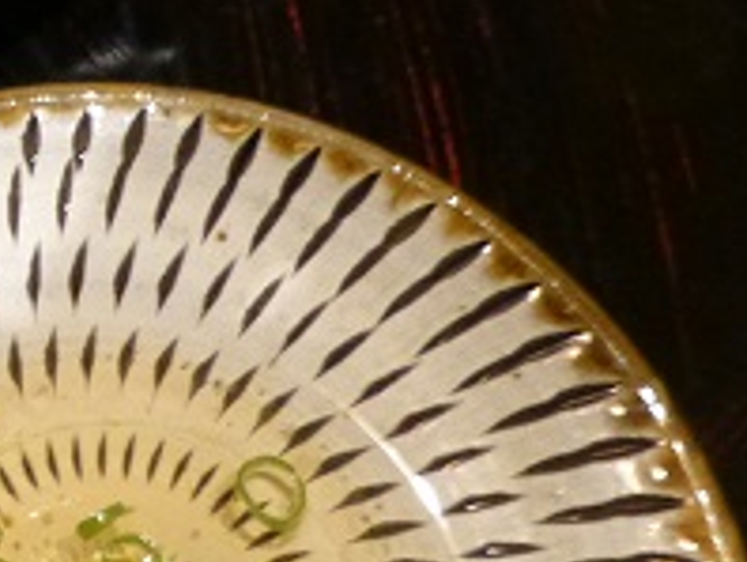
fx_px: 2009
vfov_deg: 15.8
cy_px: 98
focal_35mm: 93
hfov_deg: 18.4
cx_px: -415
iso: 400
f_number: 3.3
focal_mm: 4.3
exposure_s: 1/4
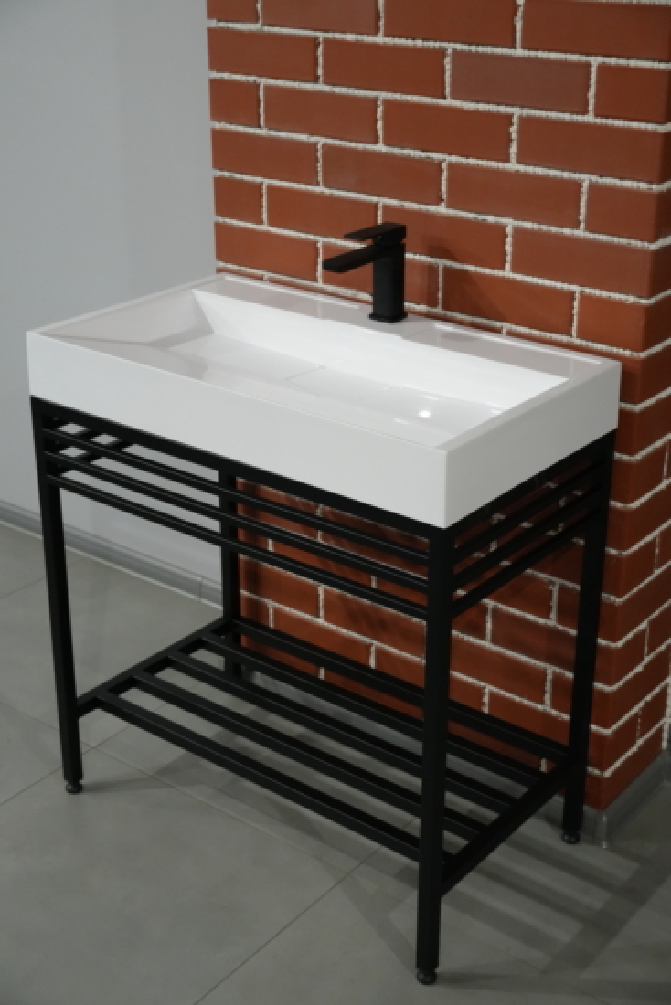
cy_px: 502
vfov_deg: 38.9
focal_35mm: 51
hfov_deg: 26.5
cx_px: 336
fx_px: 1425
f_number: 4.5
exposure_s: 1/125
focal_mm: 34
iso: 3200
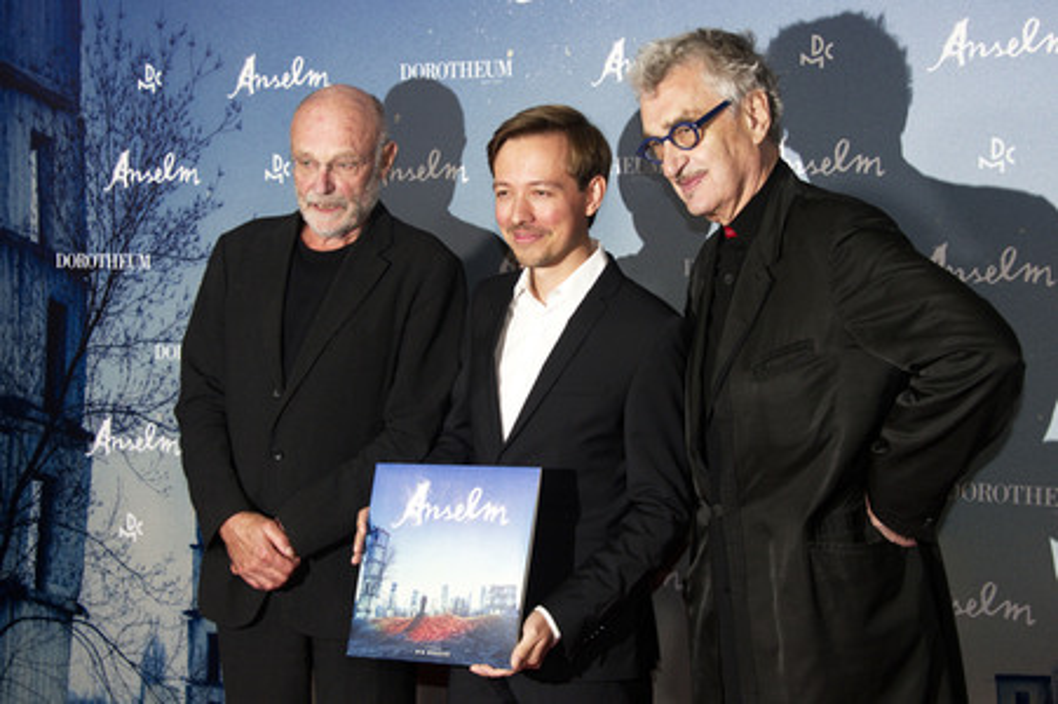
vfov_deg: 24.6
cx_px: 529
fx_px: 1615
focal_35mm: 55
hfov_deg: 36.3
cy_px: 352
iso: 1600
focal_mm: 55
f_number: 5.6
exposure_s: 1/125
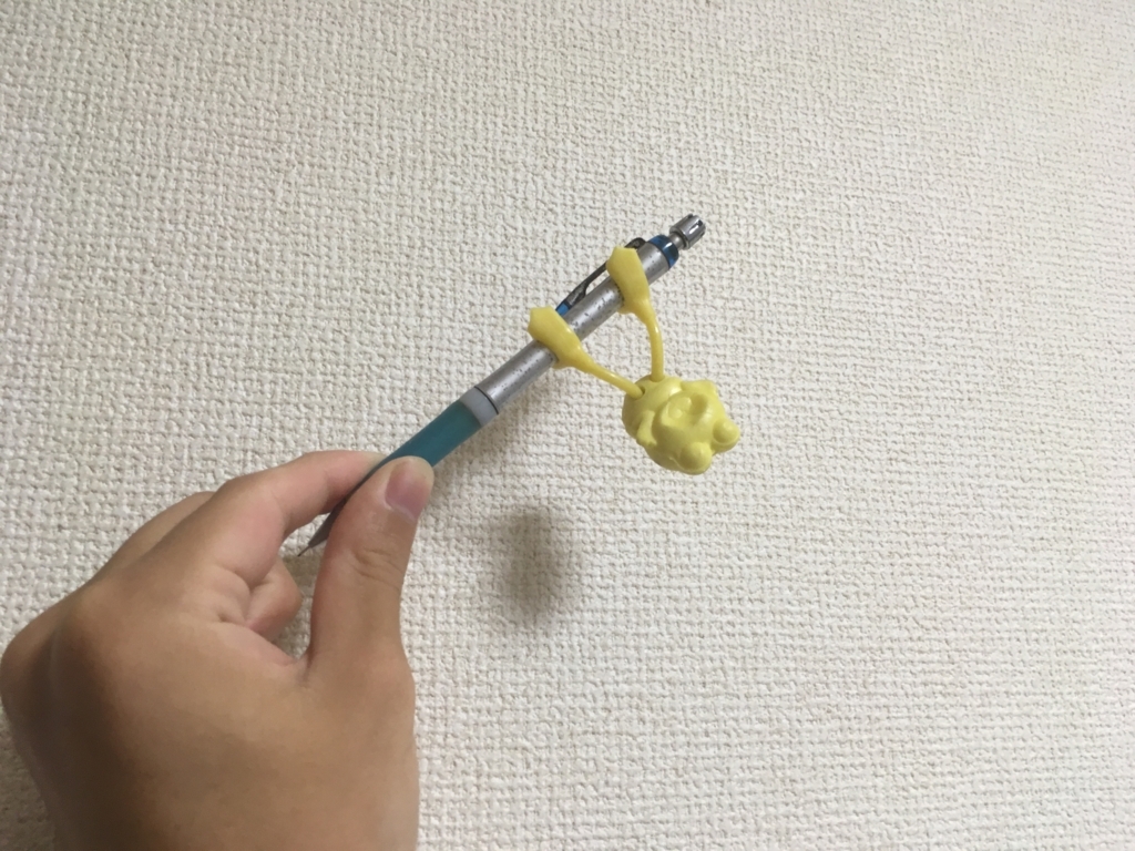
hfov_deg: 61.7
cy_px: 426
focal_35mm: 29
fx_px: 951
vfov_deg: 48.2
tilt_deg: +14.7
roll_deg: +0.3
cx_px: 568
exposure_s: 1/30
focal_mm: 4.15
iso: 80
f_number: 2.2
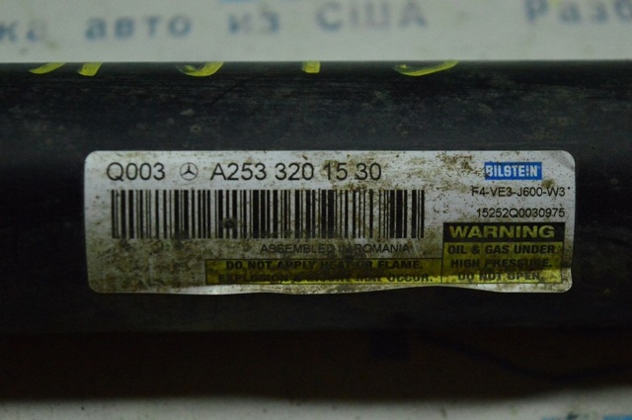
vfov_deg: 16.5
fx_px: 1446
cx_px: 316
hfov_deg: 24.6
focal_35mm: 82
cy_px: 210
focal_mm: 55
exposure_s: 1/1000
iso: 6400
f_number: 5.6
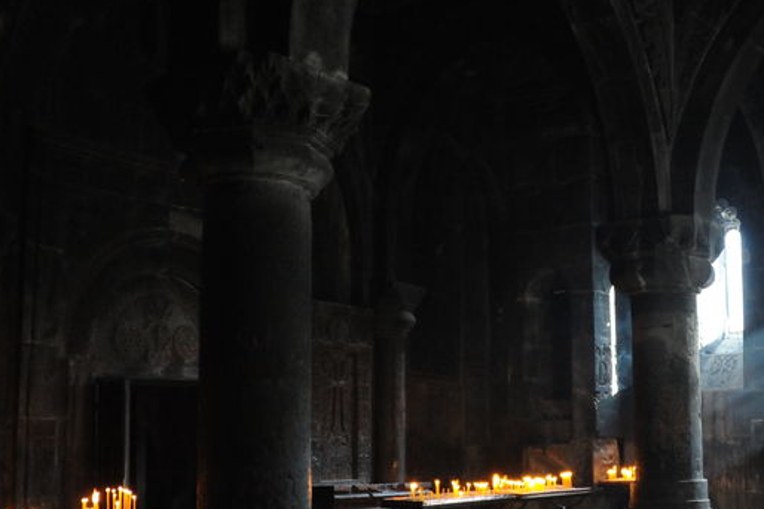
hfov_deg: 39.9
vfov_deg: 27.4
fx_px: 1039
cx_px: 508
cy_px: 332
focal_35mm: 49
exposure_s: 1/160
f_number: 3.5
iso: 5000
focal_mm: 28
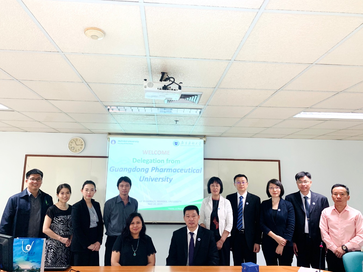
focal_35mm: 26
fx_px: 273
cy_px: 136
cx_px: 182
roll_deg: -1.0
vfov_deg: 53.1
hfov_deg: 67.3
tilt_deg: +9.9
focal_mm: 4.25
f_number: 1.8
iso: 100
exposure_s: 1/50
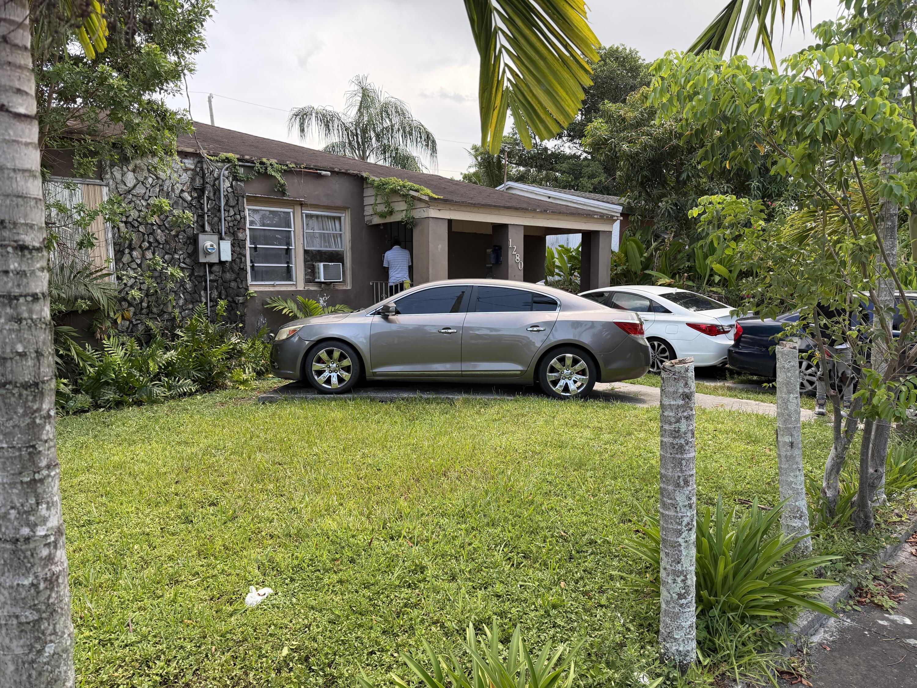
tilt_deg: -4.3
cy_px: 344
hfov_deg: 71.6
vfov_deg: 56.8
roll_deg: -0.2
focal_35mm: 24
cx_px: 458
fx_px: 636
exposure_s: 1/898
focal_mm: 6.76
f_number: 1.78
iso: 100
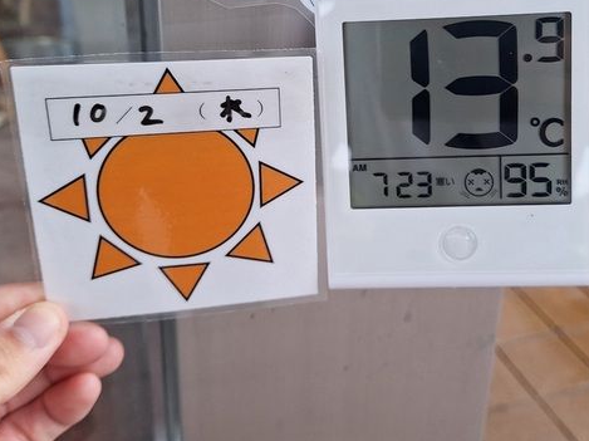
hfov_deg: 46.2
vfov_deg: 35.5
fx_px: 680
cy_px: 144
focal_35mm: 40
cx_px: 385
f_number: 1.8
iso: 40
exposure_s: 1/108
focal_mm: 5.54
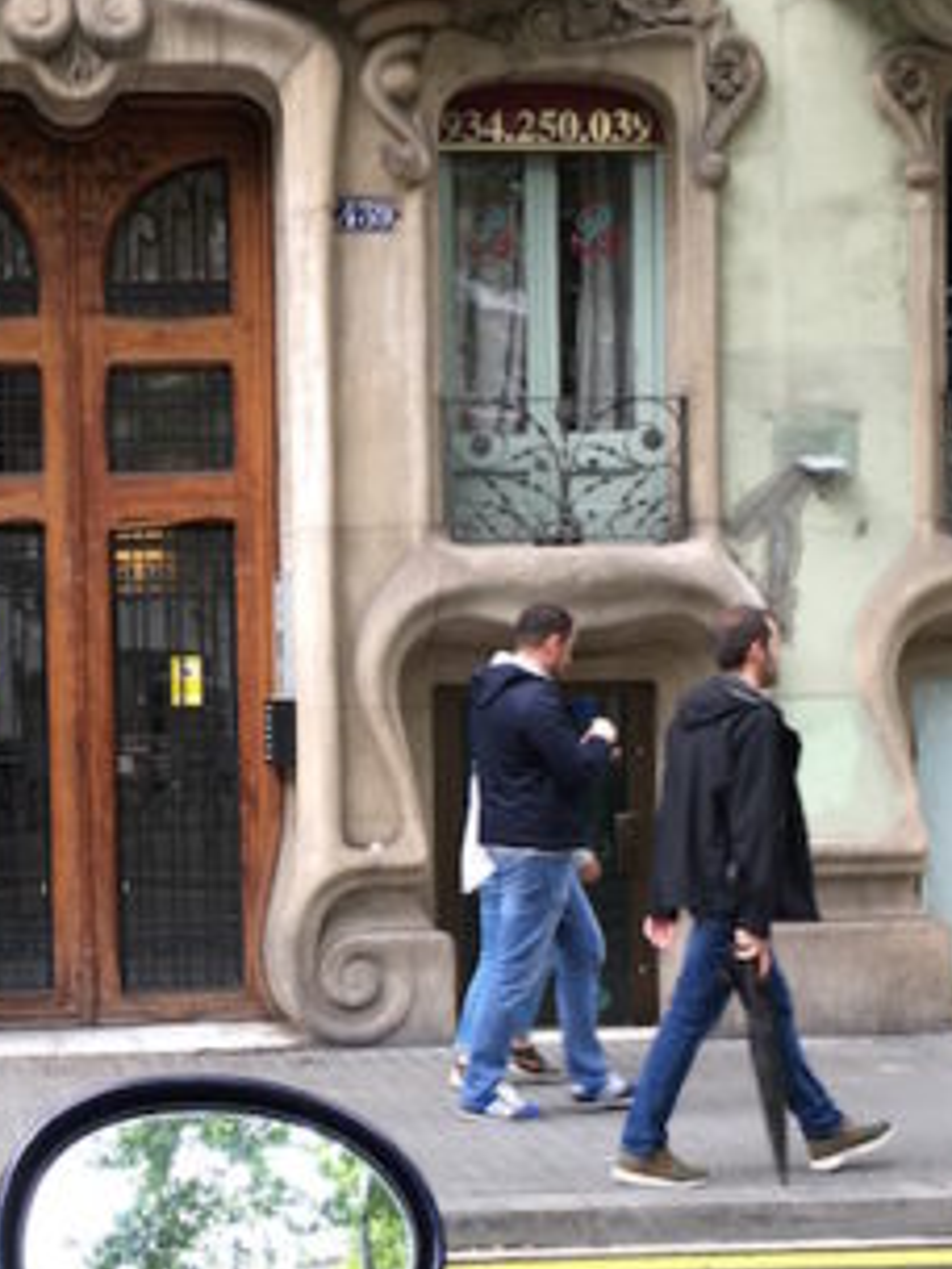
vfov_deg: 31.5
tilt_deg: -1.2
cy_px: 810
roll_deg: +0.2
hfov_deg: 23.6
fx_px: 2237
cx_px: 171
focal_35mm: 61
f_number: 2.2
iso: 40
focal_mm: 4.15
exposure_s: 1/100
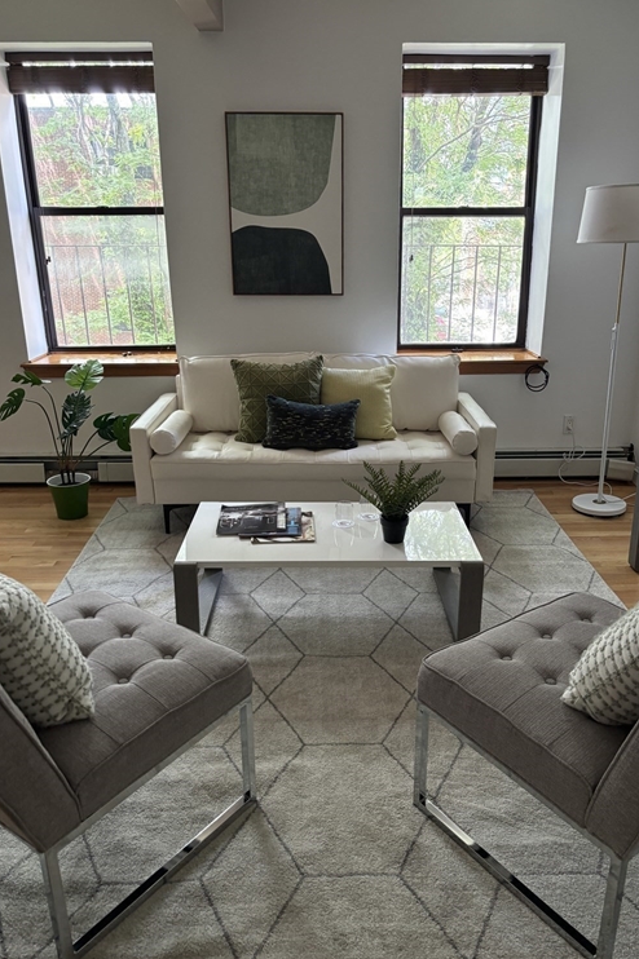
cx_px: 348
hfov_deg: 46.3
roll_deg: -0.5
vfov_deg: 65.5
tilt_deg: -17.7
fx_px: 746
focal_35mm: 28
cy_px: 481
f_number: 1.6
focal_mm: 5.96
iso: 160
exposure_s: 1/60
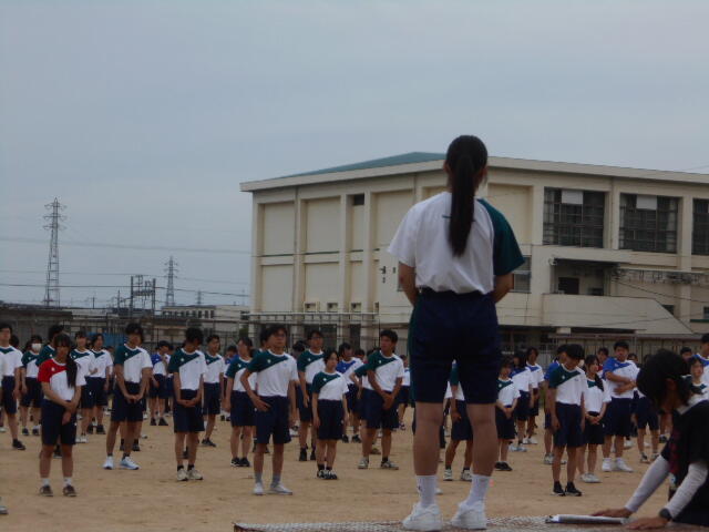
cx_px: 354
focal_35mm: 113
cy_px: 266
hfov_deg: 17.4
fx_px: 2314
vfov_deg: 13.1
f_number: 6
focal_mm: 20.1
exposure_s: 1/640
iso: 80
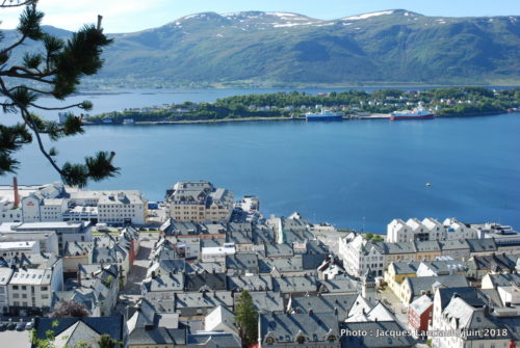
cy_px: 174
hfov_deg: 47.9
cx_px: 260
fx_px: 586
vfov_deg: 33.1
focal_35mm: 40
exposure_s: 1/40
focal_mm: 27
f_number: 16
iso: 100
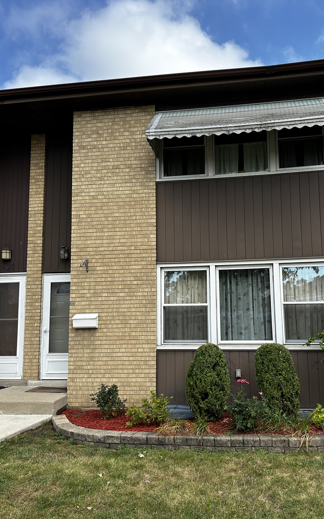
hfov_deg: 45.8
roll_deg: +0.0
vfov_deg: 68.4
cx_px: 188
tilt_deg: +7.6
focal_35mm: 27
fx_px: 382
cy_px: 273
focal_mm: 6.86
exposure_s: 1/2028
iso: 80
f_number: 1.78
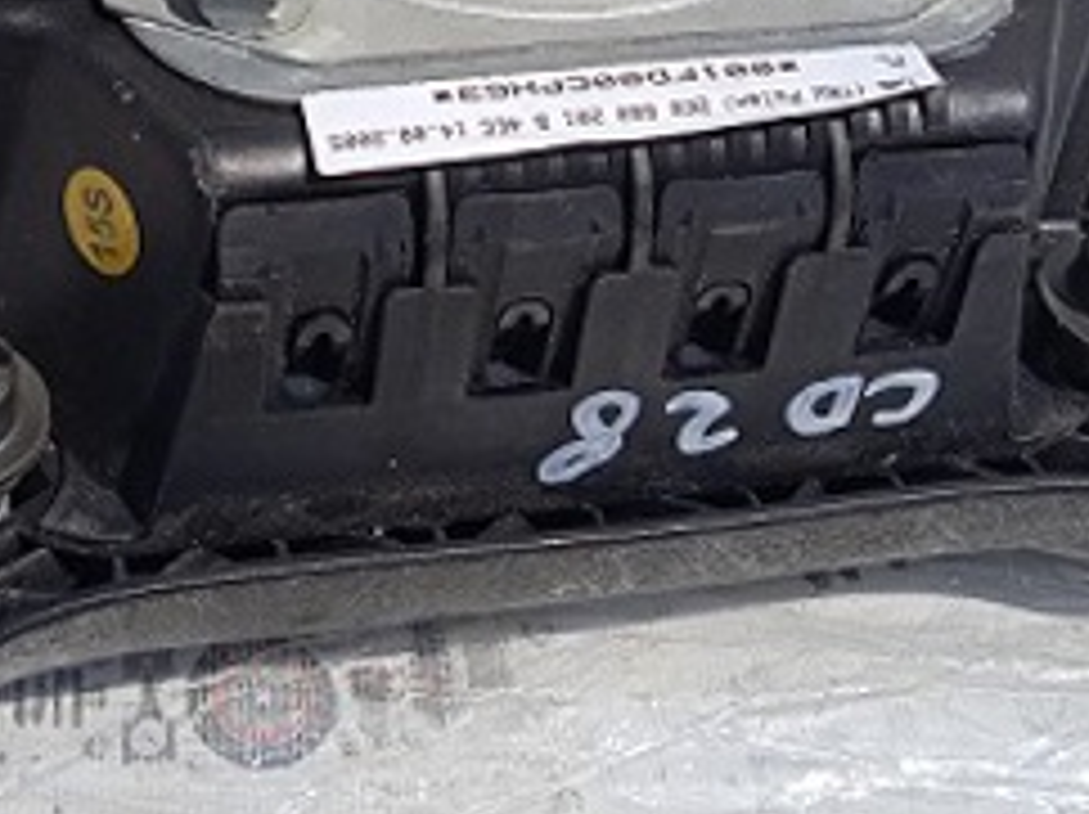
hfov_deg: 26.0
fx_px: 2326
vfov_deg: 19.1
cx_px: 279
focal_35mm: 74
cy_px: -74
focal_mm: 3.43
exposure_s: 1/2770
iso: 117
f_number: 2.2
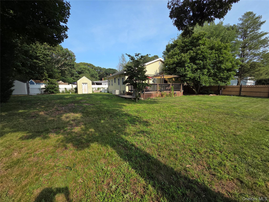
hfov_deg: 106.2
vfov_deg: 89.9
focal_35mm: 13
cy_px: 101
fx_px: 101
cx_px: 134
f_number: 2.2
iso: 50
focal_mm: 2.2
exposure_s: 1/1170
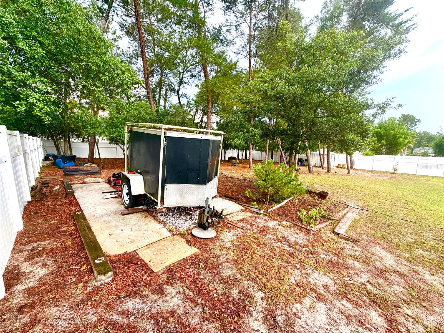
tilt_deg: -6.1
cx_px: 222
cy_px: 166
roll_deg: -0.6
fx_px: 180
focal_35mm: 14
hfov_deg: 102.1
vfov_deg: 85.7
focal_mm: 2.22
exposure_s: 1/121
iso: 125
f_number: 2.2
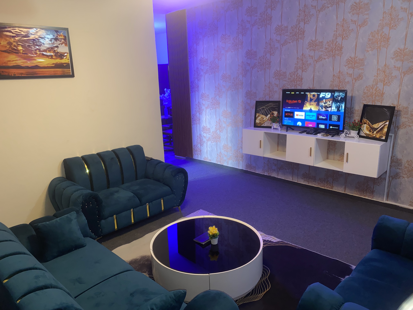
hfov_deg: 67.3
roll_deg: +0.8
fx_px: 310
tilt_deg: -13.6
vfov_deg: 53.1
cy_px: 155
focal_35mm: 26
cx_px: 206
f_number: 1.8
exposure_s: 1/17
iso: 80
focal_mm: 4.25
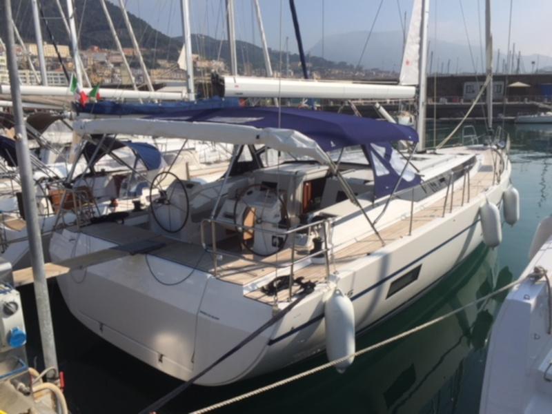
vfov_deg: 48.2
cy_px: 207
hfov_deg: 61.7
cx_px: 276
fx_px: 462
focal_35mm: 29
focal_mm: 4.15
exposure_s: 1/3597
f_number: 2.2
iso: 32
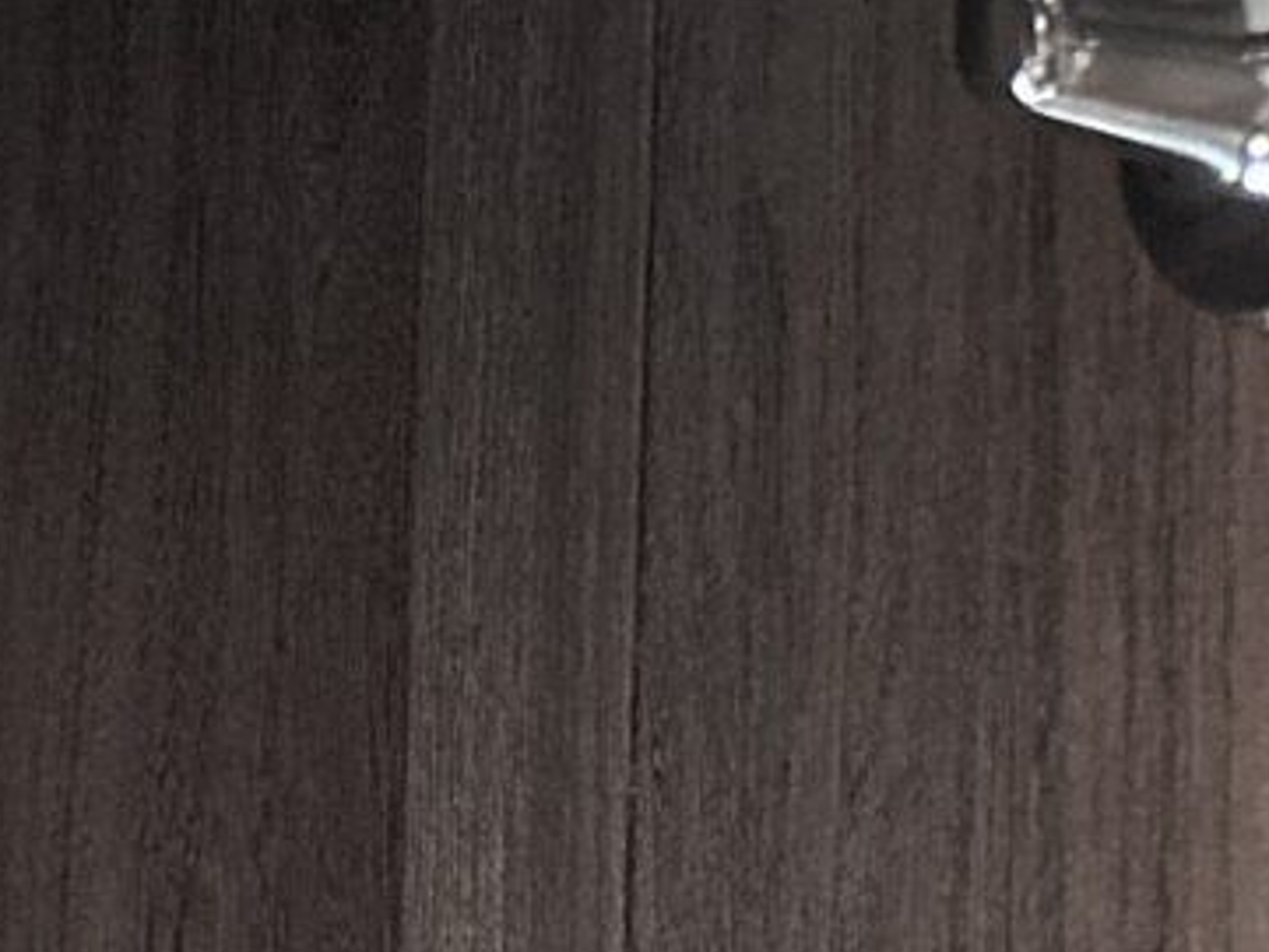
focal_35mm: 136
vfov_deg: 10.6
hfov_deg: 11.0
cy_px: 1317
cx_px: -2218
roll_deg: +1.7
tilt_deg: -5.6
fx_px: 4987
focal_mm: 6.86
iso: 320
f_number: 1.78
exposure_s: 1/60
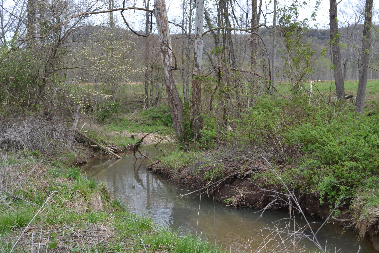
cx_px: 190
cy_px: 126
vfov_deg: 31.9
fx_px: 442
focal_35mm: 42
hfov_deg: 46.4
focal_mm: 28
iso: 100
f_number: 6.3
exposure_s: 1/160
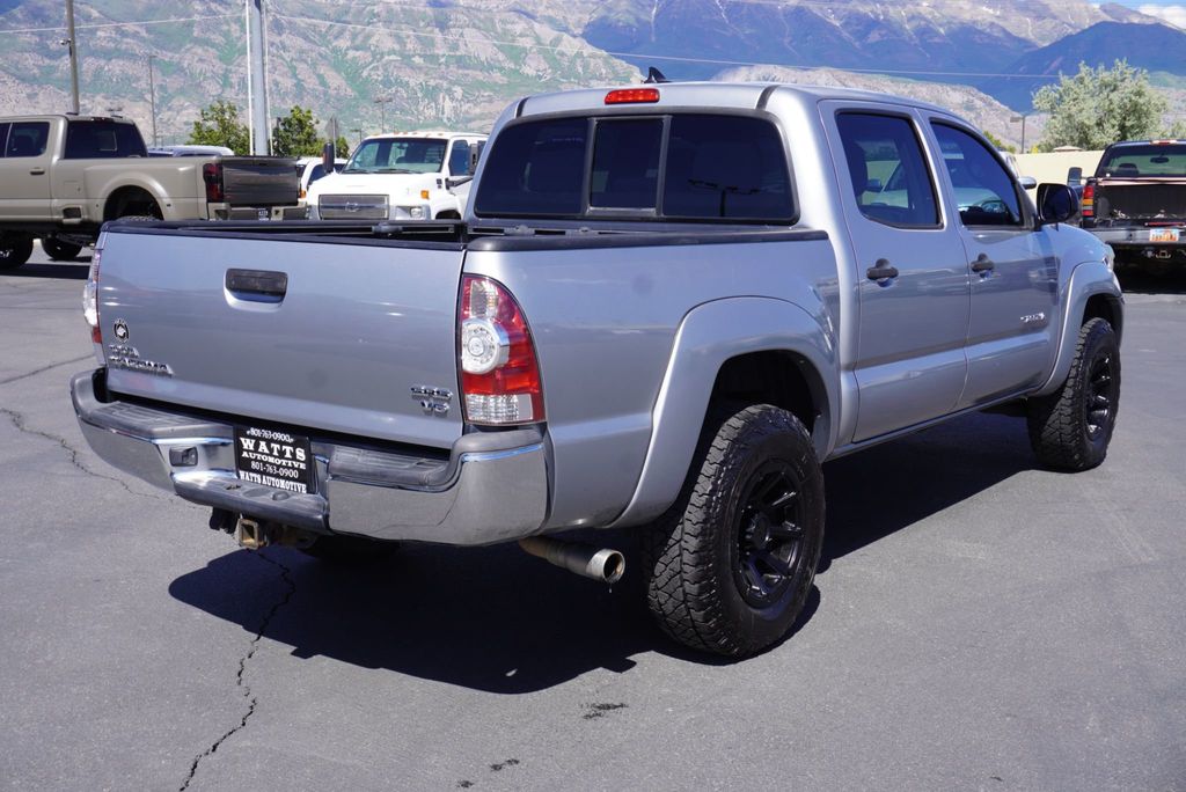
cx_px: 593
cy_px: 396
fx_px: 1286
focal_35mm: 39
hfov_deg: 49.5
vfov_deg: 34.3
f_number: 10
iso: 100
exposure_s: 1/125
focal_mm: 26
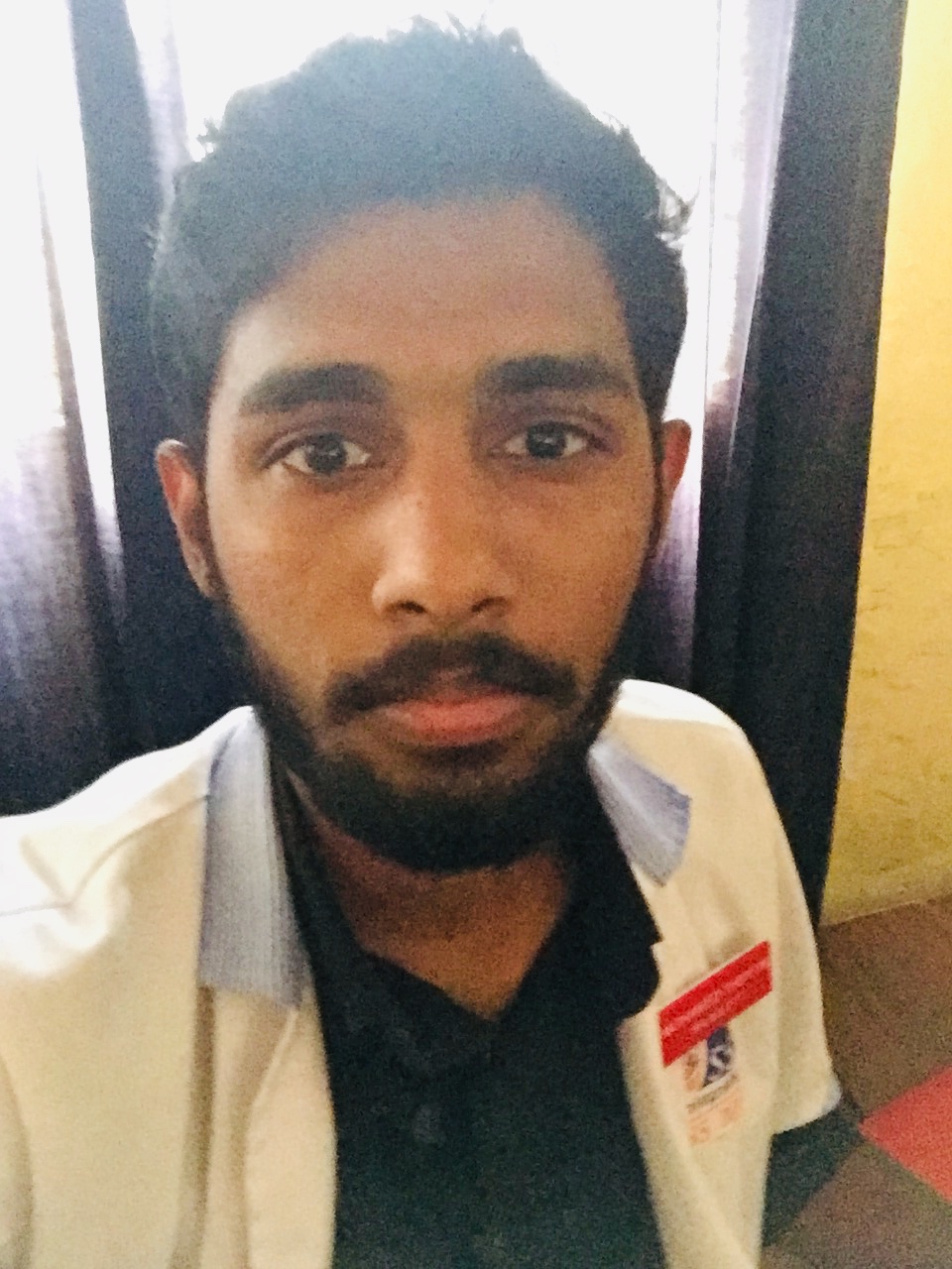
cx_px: 476
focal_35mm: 31
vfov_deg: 58.4
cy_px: 634
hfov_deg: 45.4
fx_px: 1137
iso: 1600
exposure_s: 1/17
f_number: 2.2
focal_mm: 2.65
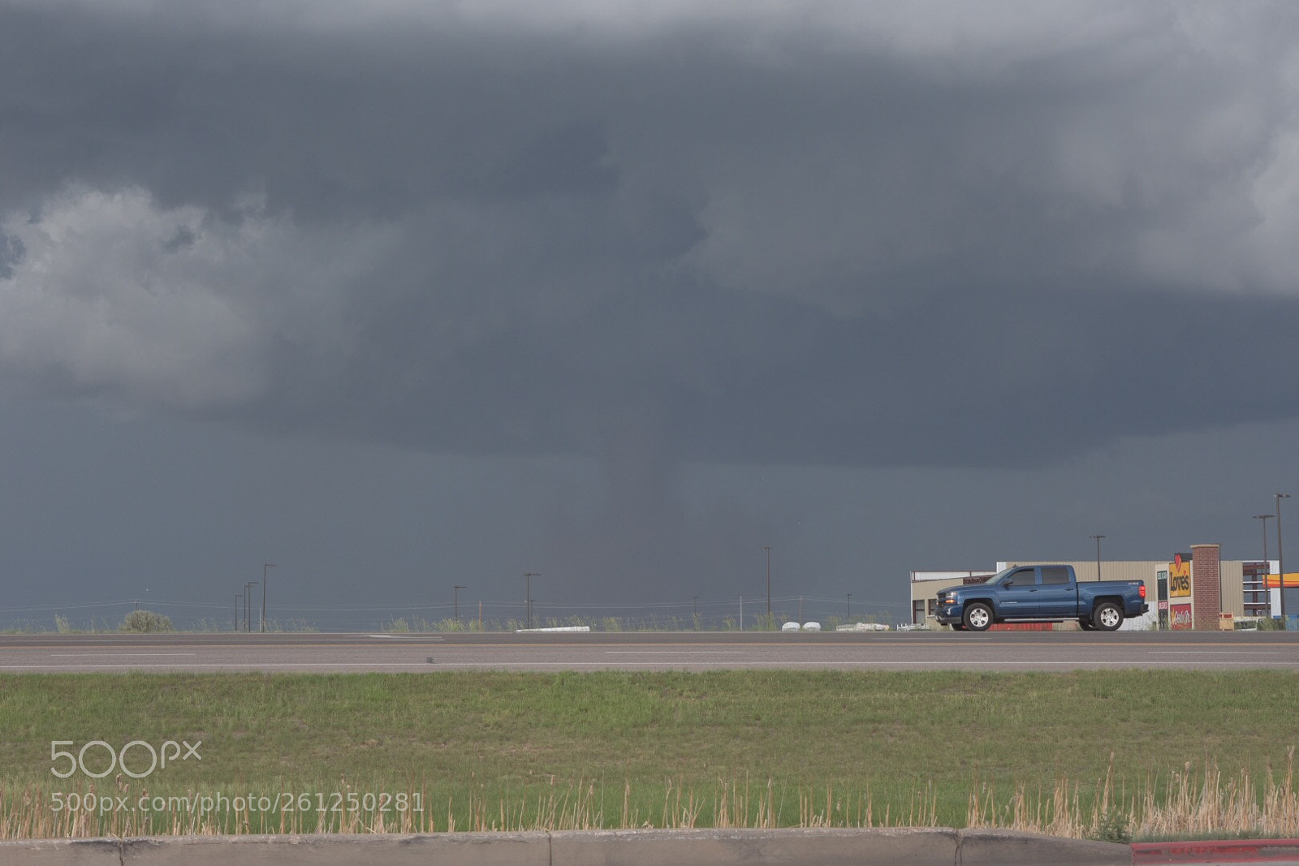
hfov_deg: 24.6
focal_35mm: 82
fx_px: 2977
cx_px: 650
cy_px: 433
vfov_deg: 16.6
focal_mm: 55
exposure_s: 1/100
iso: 125
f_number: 5.6
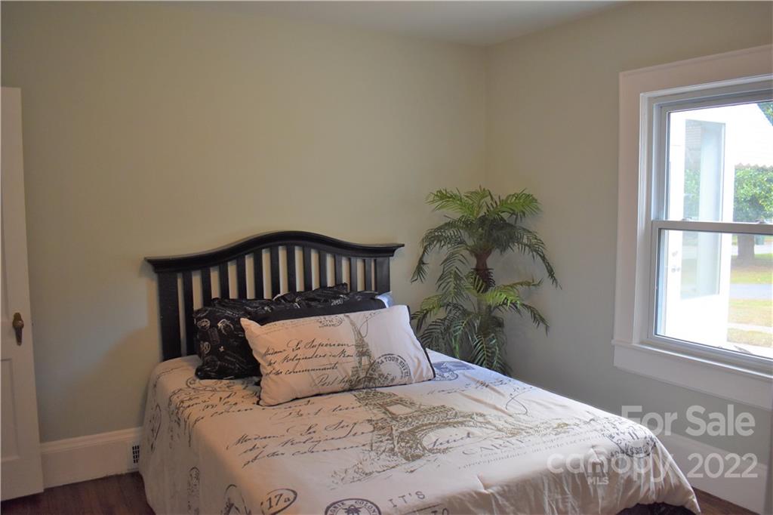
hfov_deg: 61.9
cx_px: 386
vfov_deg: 43.6
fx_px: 644
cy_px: 258
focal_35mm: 30
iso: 800
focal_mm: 20
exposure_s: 1/160
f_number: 3.5
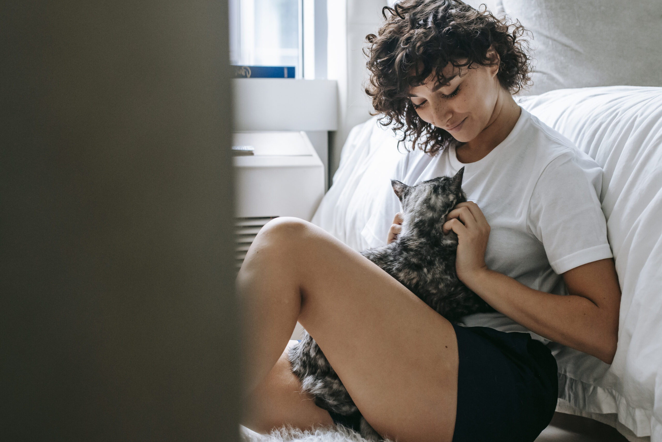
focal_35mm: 50
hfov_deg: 39.6
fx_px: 919
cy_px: 221
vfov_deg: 27.0
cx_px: 331
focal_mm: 50
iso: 5000
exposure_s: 1/250
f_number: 3.5
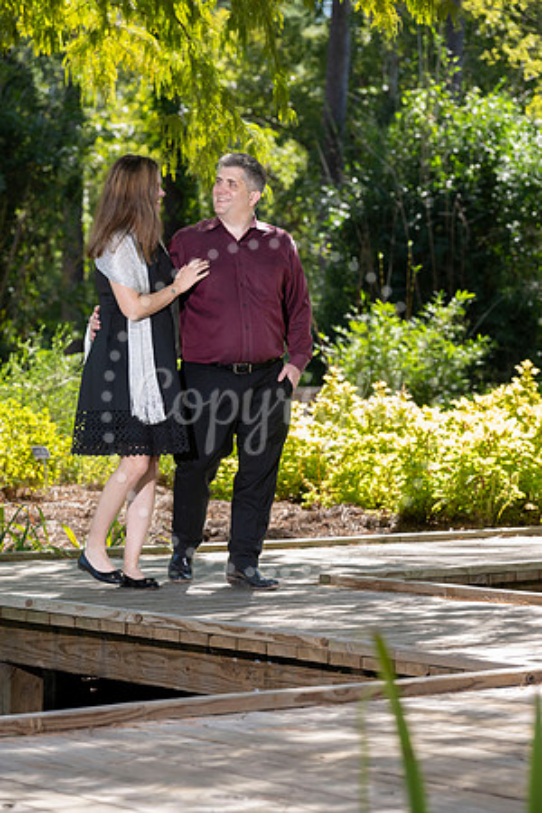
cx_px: 271
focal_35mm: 110
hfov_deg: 12.5
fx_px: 2484
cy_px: 406
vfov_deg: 18.6
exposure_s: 1/200
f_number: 5.6
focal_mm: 110
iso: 500
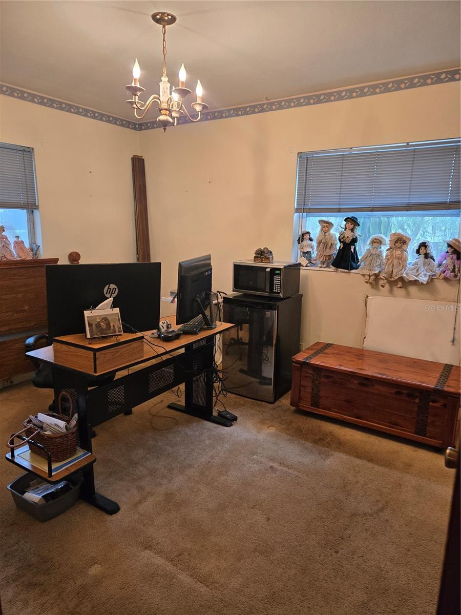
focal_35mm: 23
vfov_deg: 73.9
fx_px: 408
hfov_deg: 58.9
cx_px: 230
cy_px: 308
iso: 250
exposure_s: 1/120
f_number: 1.8
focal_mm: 5.4
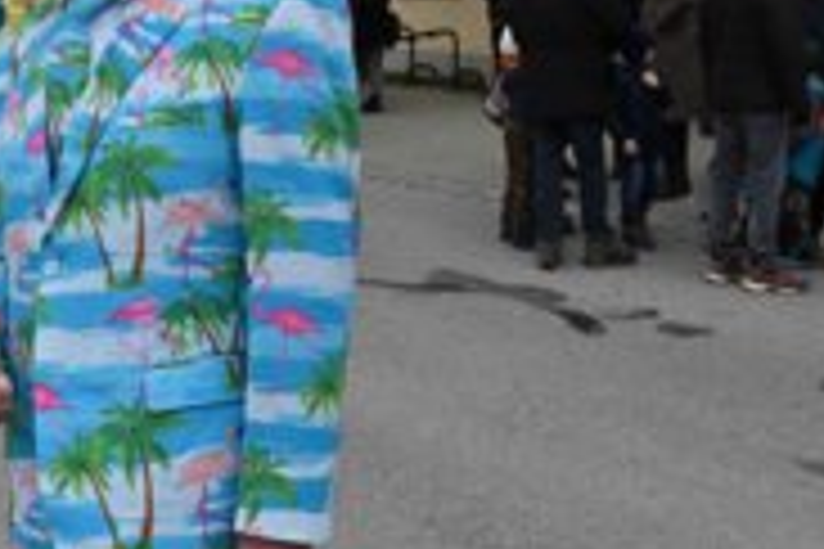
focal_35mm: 60
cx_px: 261
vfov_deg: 22.4
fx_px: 1375
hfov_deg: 33.0
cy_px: 162
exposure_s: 1/1250
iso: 4000
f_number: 20
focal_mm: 27.5
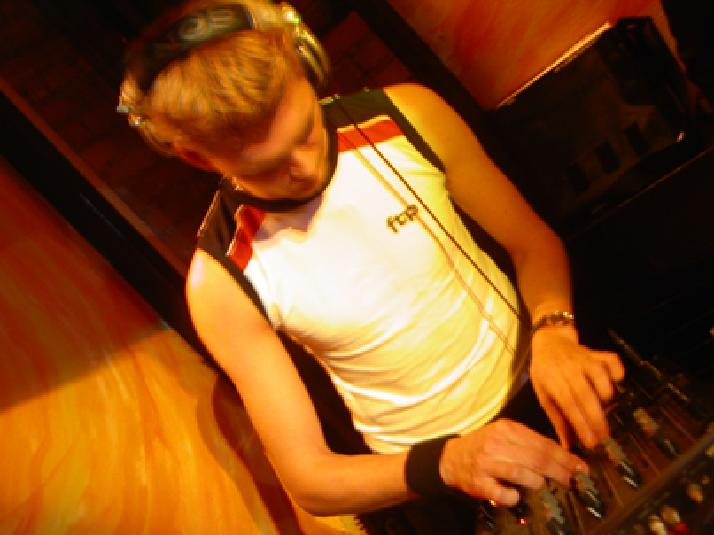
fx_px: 784
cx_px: 357
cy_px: 268
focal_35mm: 38
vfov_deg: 37.7
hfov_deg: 49.0
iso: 200
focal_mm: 7.8
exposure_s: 1
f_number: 2.8
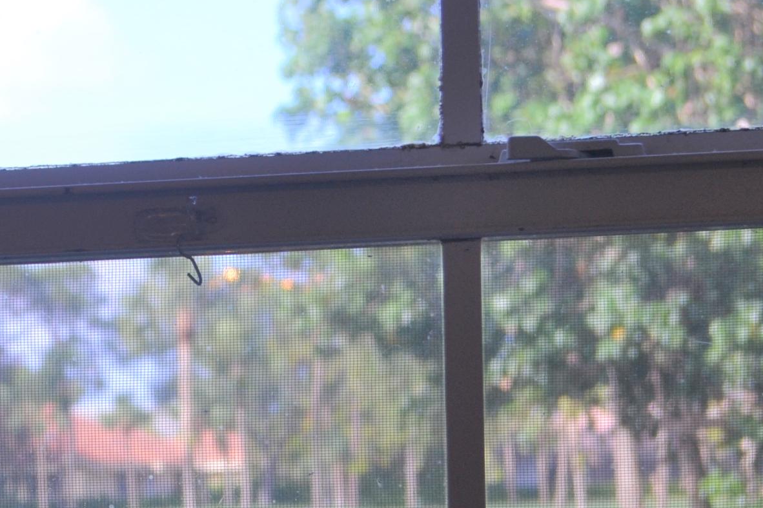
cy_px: 587
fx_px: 2903
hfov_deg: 14.6
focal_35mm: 137
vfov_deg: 9.9
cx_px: -65
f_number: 5.6
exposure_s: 1/125
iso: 220
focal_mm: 36
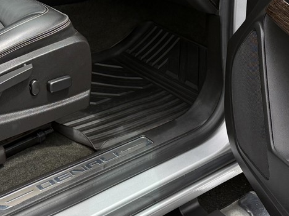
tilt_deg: -22.6
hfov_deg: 23.7
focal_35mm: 82
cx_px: 198
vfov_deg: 17.8
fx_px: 685
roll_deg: -0.4
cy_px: 37
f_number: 1.78
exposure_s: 1/1230
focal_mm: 6.76
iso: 100
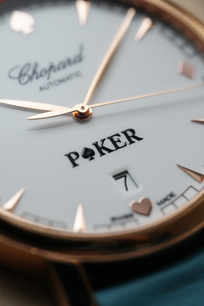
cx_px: 102
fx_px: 892
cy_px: 153
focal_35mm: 105
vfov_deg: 19.4
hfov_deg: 13.1
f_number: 5.6
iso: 6400
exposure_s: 1/250
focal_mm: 105
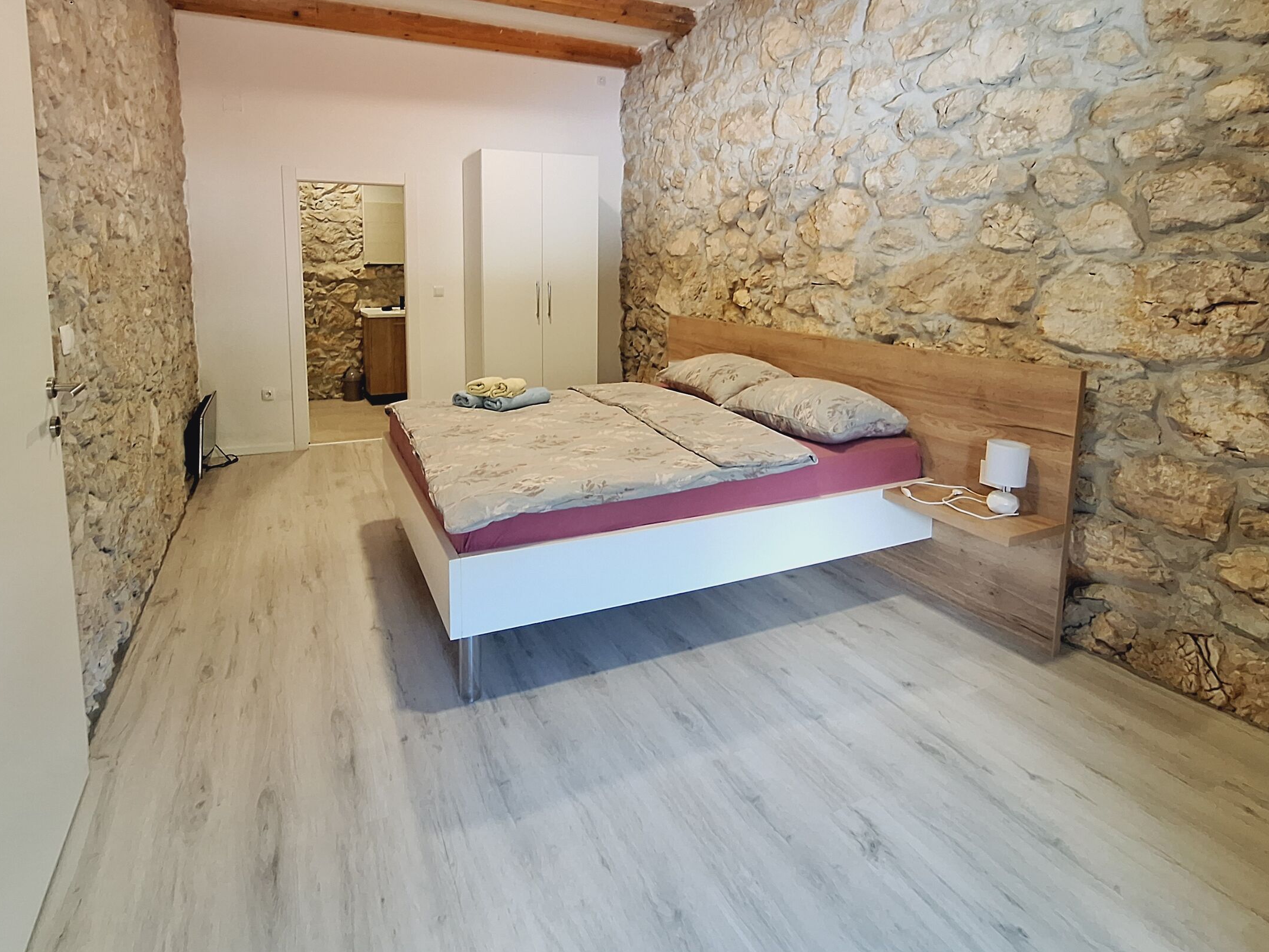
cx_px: 577
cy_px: 338
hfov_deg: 90.8
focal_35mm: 17
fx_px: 623
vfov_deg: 73.0
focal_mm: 1.74
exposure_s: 1/33
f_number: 2.2
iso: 200
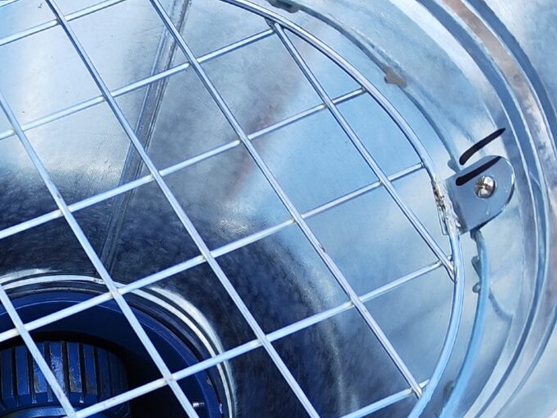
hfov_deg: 20.6
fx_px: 1400
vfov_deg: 16.5
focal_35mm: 87
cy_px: 444
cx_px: -160
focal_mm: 7.01
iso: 50
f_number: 1.69
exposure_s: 1/185
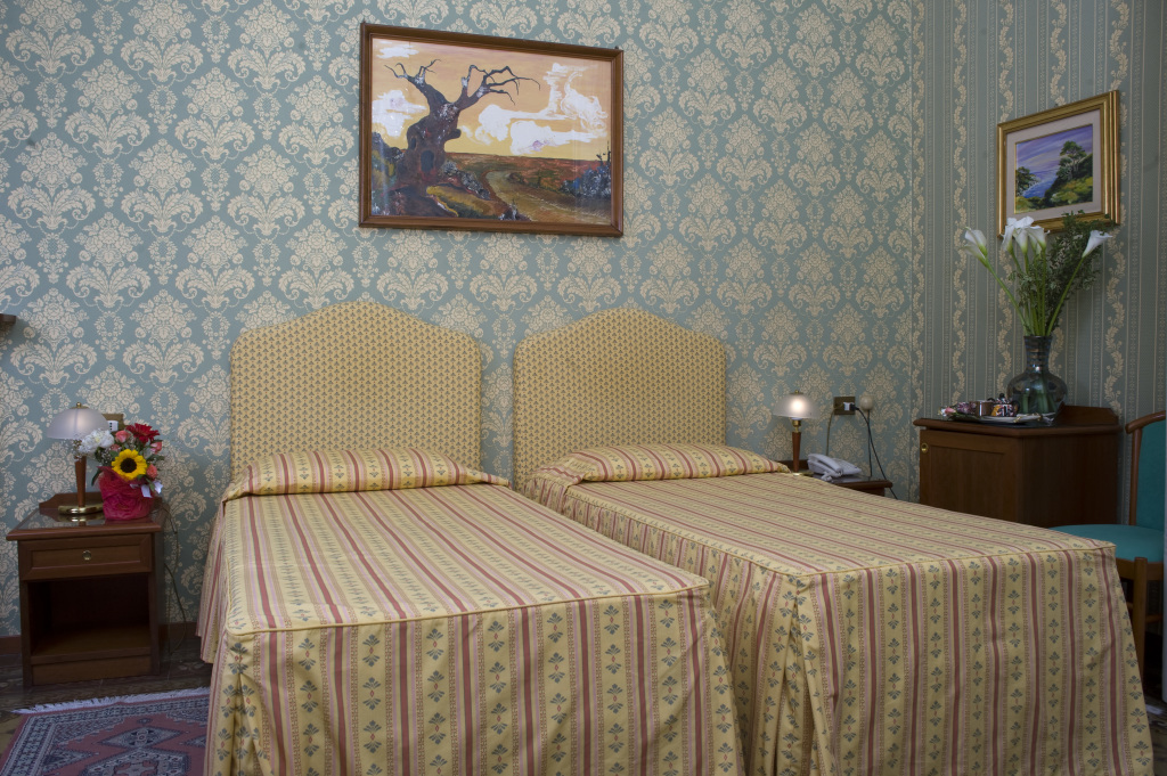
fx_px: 907
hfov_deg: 65.5
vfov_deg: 46.3
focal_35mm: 28
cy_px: 388
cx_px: 584
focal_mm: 28
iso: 200
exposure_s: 1/125
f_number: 10
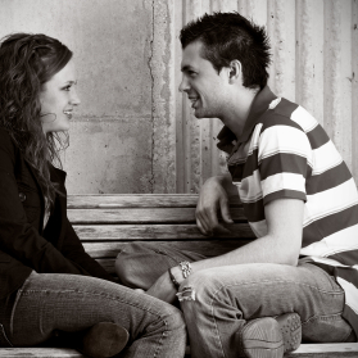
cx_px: 149
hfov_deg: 8.6
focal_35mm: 204
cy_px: 180
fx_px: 2383
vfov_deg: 8.6
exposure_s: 1/125
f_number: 10
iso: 400
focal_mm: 105
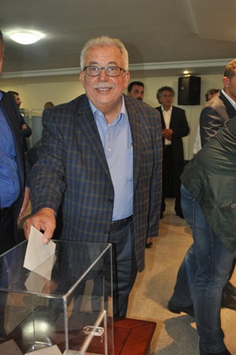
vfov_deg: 53.2
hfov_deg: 36.8
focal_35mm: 36
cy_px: 178
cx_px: 118
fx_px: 355
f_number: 3.8
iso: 800
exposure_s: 1/60
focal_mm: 24
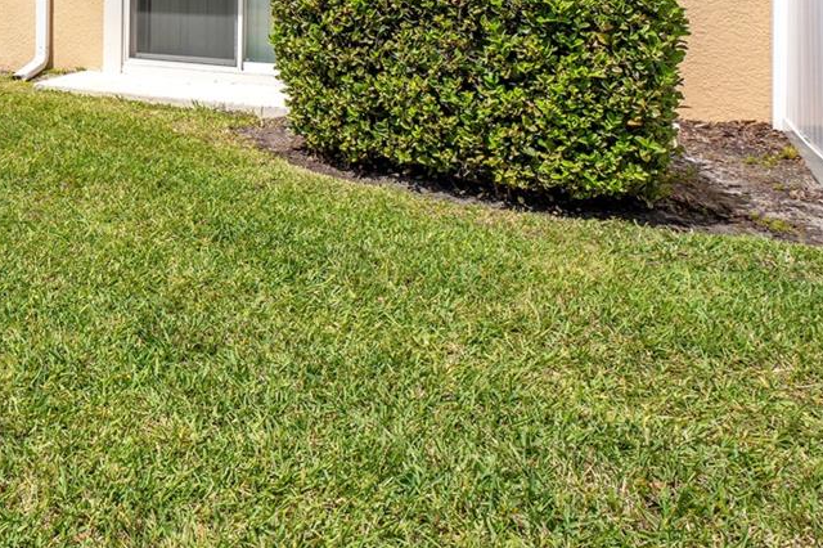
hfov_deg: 35.9
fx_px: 914
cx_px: -198
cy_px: -82
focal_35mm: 40
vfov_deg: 29.4
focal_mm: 16
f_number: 8
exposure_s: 1/320
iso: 100
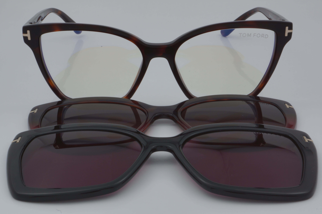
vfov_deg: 22.6
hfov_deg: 33.4
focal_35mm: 60
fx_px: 537
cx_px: 161
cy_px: 107
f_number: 32
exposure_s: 1/4
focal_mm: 40
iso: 100
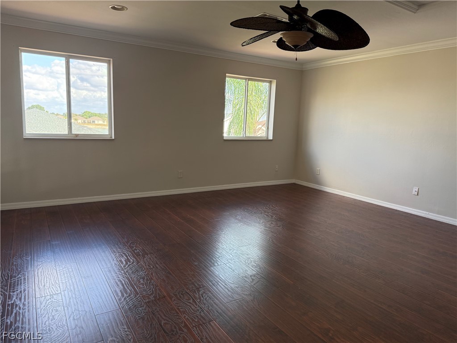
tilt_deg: -8.3
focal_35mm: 24
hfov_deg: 71.6
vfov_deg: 56.8
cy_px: 172
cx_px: 228
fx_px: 317
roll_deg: -2.8
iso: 200
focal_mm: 6.76
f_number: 1.78
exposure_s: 1/236
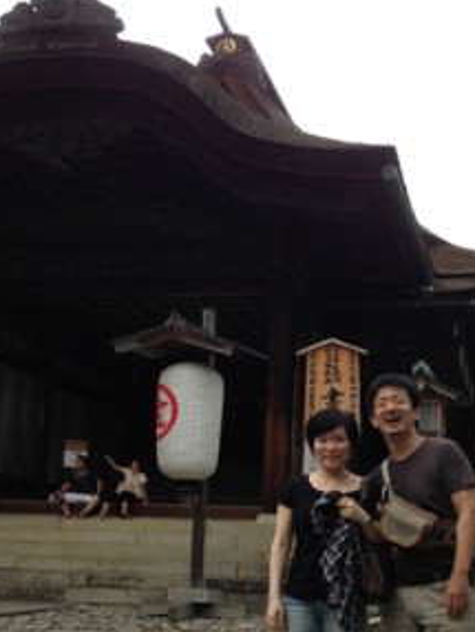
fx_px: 950
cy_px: 475
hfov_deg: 27.6
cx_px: 365
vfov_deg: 35.9
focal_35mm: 52
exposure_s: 1/488
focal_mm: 4.12
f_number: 2.4
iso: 50
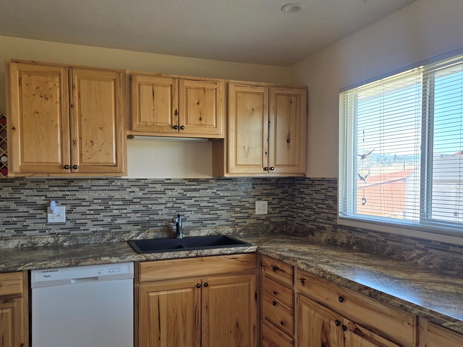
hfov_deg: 61.5
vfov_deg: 48.2
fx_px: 388
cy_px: 189
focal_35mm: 29
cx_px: 210
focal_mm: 5.4
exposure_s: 1/180
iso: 100
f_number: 1.8
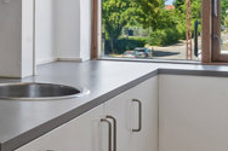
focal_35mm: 85
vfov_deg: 15.8
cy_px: 15
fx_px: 538
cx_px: 12
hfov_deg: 23.2
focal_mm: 20
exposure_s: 1/50
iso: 200
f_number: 10
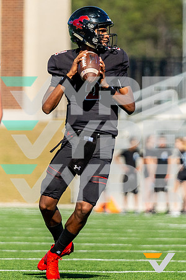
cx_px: 113
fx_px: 4627
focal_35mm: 597
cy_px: 86
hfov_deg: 2.3
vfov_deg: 3.5
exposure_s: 1/3200
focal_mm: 200
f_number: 2.8
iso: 400
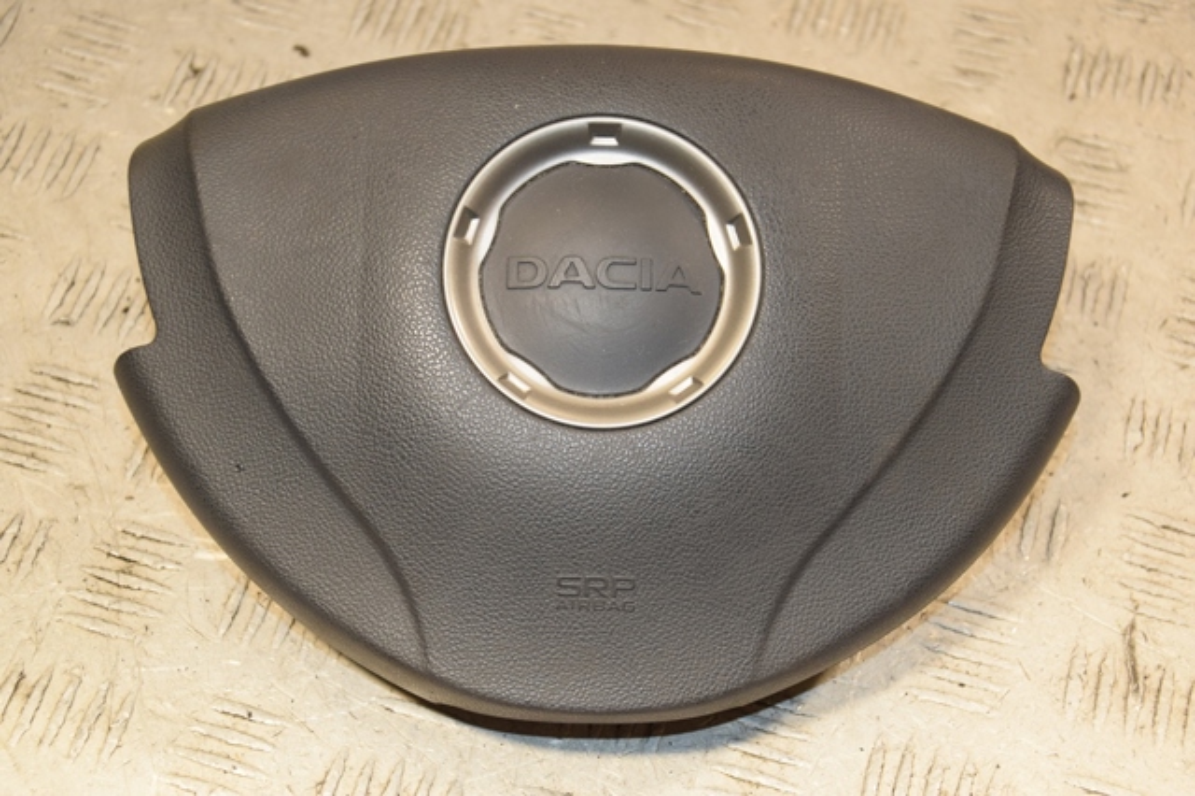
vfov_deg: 17.5
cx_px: 598
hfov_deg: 26.0
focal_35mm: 78
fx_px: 2588
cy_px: 398
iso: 800
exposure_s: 1/160
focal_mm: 52
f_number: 5
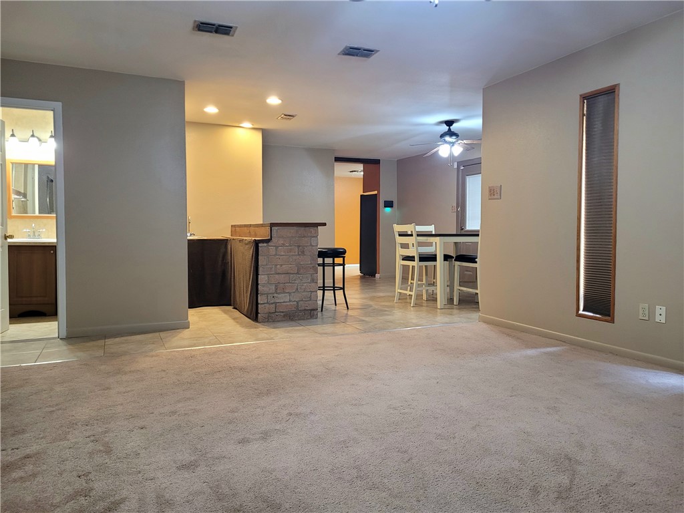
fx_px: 514
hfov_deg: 67.3
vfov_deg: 53.1
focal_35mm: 26
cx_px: 342
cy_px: 256
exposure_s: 1/40
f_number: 1.8
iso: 250
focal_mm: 5.4
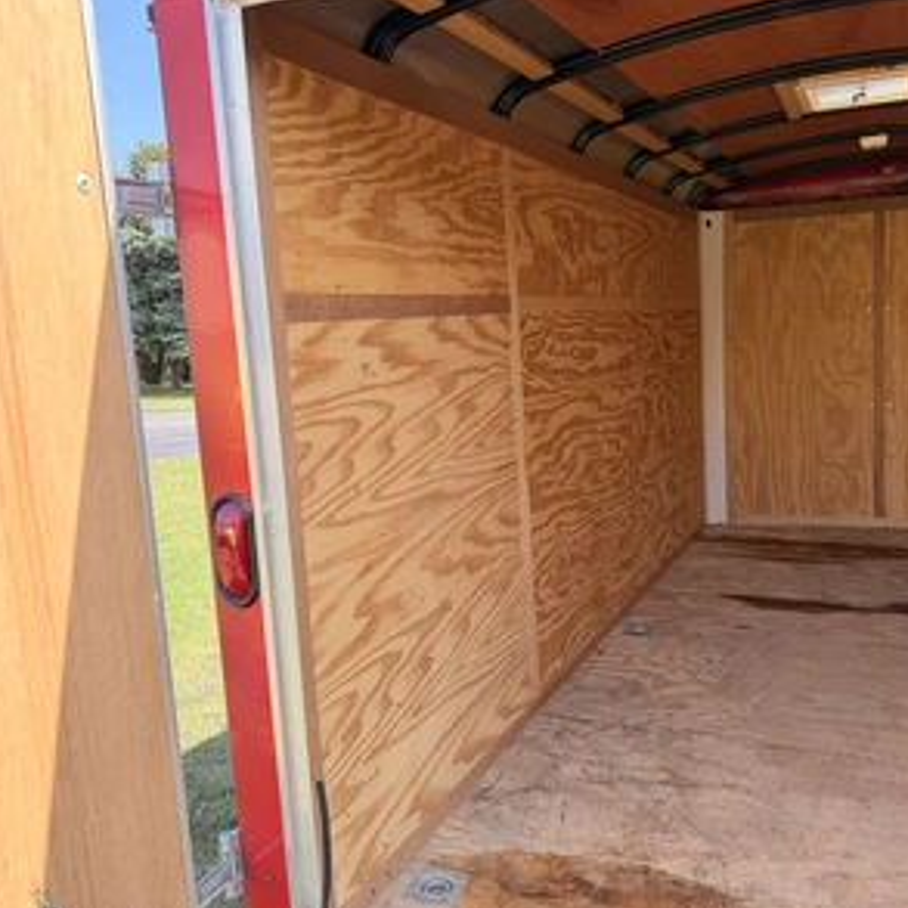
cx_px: 549
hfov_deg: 55.2
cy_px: 452
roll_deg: +4.4
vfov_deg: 55.6
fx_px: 861
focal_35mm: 29
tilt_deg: -6.0
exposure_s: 1/671
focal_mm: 6.76
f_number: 1.78
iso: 100
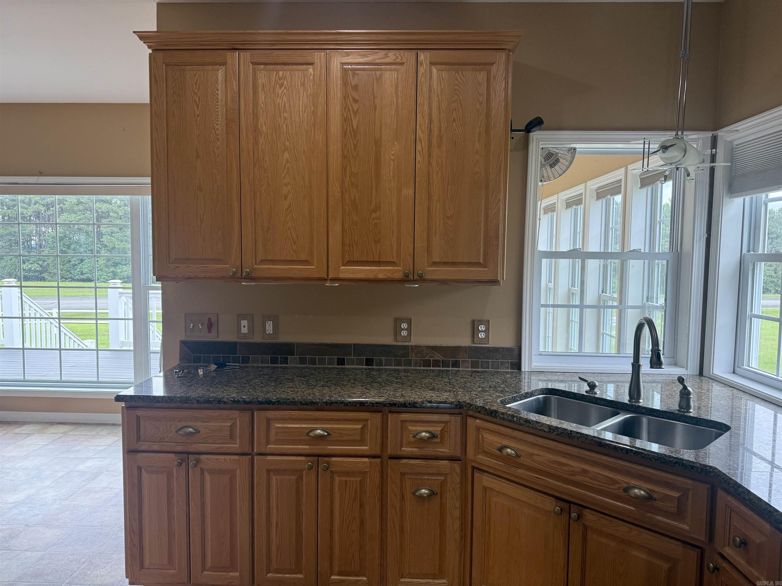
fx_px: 542
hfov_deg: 71.6
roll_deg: -0.8
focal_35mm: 24
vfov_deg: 56.8
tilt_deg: -4.4
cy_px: 293
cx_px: 391
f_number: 1.78
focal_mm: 6.76
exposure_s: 1/228
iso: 160
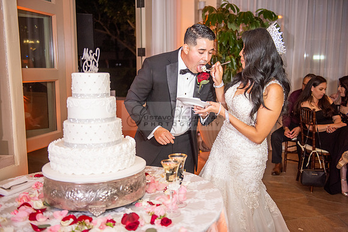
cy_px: 116
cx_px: 174
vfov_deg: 35.1
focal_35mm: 38
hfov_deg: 50.7
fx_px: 367
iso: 1250
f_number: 2.8
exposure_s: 1/125
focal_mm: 38
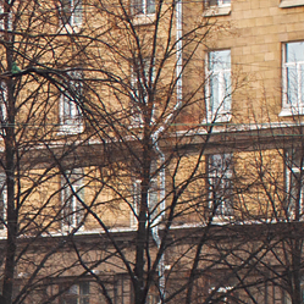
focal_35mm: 328
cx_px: -322
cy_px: 346
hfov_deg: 5.2
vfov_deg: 5.3
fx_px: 3259
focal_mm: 80
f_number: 3.2
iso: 400
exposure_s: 1/160
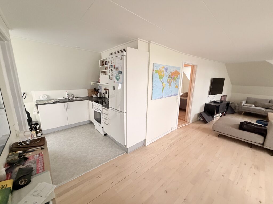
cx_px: 136
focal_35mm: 14
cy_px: 102
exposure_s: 1/50
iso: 400
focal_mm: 2.22
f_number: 2.2
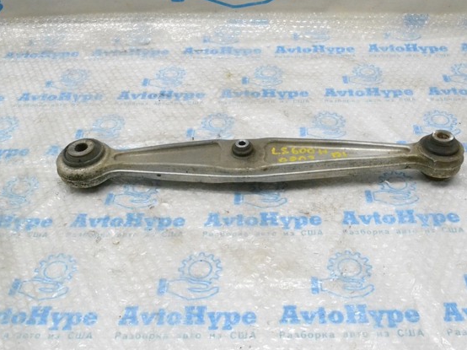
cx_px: 255
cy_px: 172
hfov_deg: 46.8
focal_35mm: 40
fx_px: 539
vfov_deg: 35.9
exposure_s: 1/160
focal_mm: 24
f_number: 13
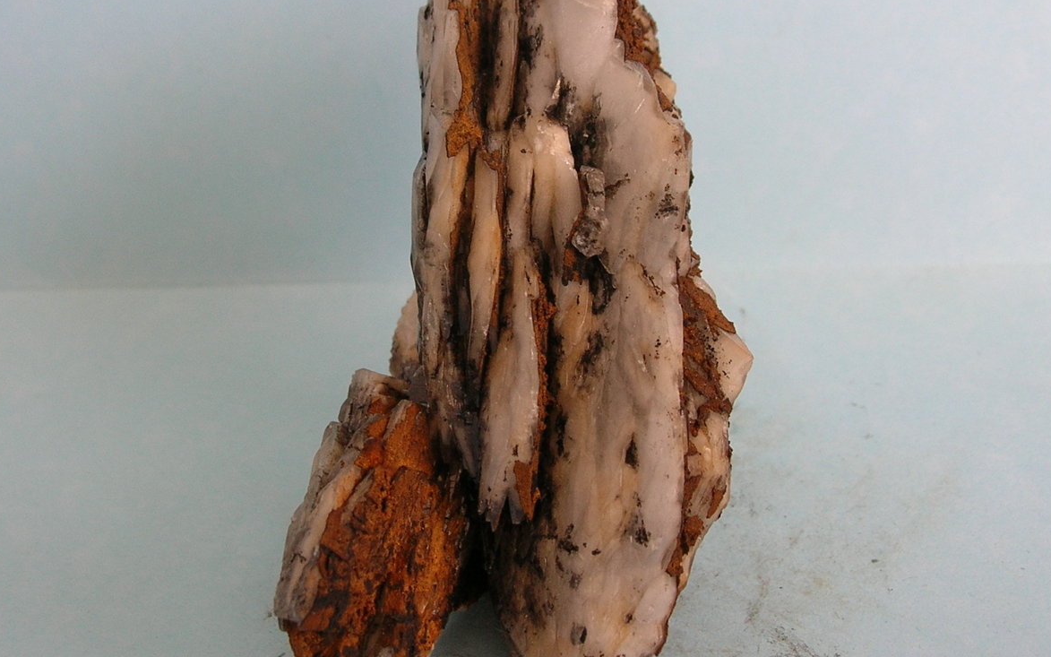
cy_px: 276
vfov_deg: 24.8
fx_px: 1489
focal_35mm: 52
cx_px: 476
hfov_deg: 38.8
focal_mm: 6
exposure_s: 1/9.2
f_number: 2.7
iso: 50
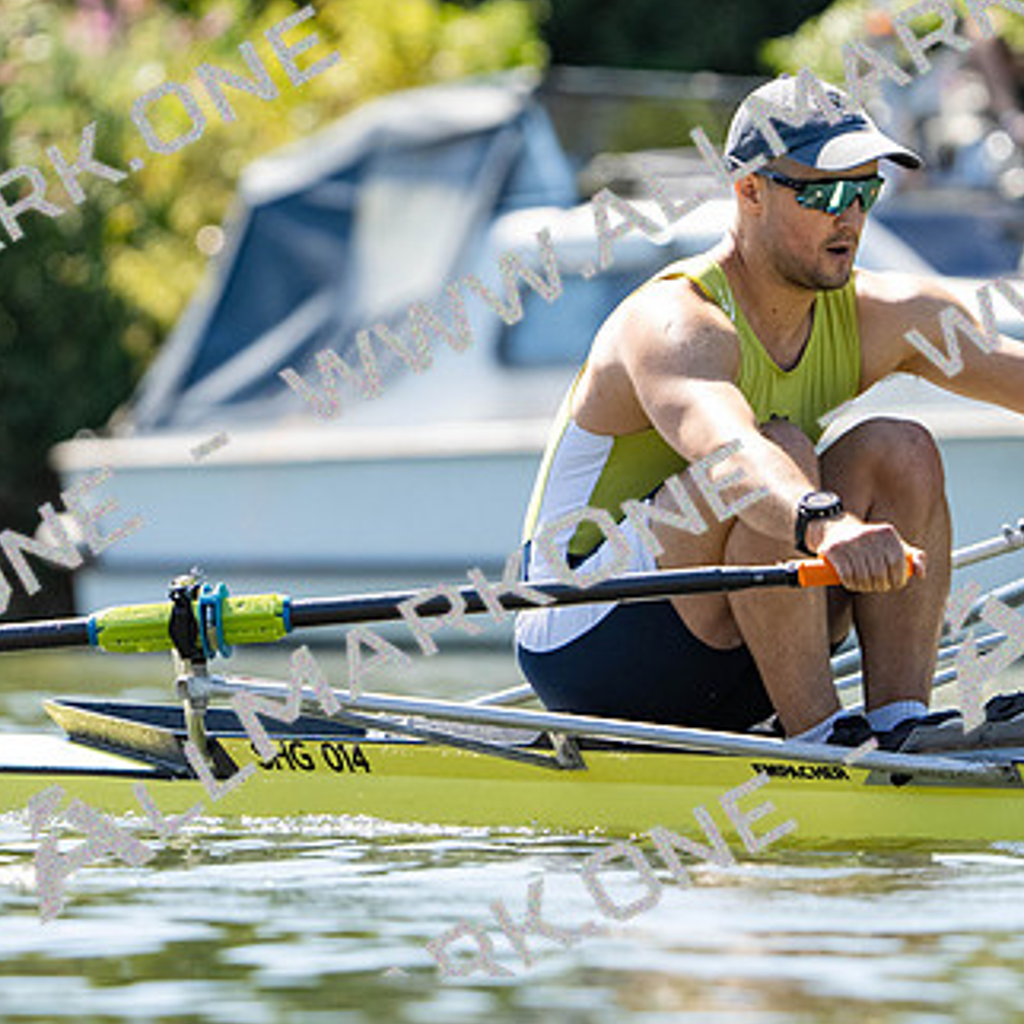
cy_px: 431
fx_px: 18876
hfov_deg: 3.1
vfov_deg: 3.1
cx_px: 674
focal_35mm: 564
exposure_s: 1/2000
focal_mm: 368
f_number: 6.3
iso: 1250
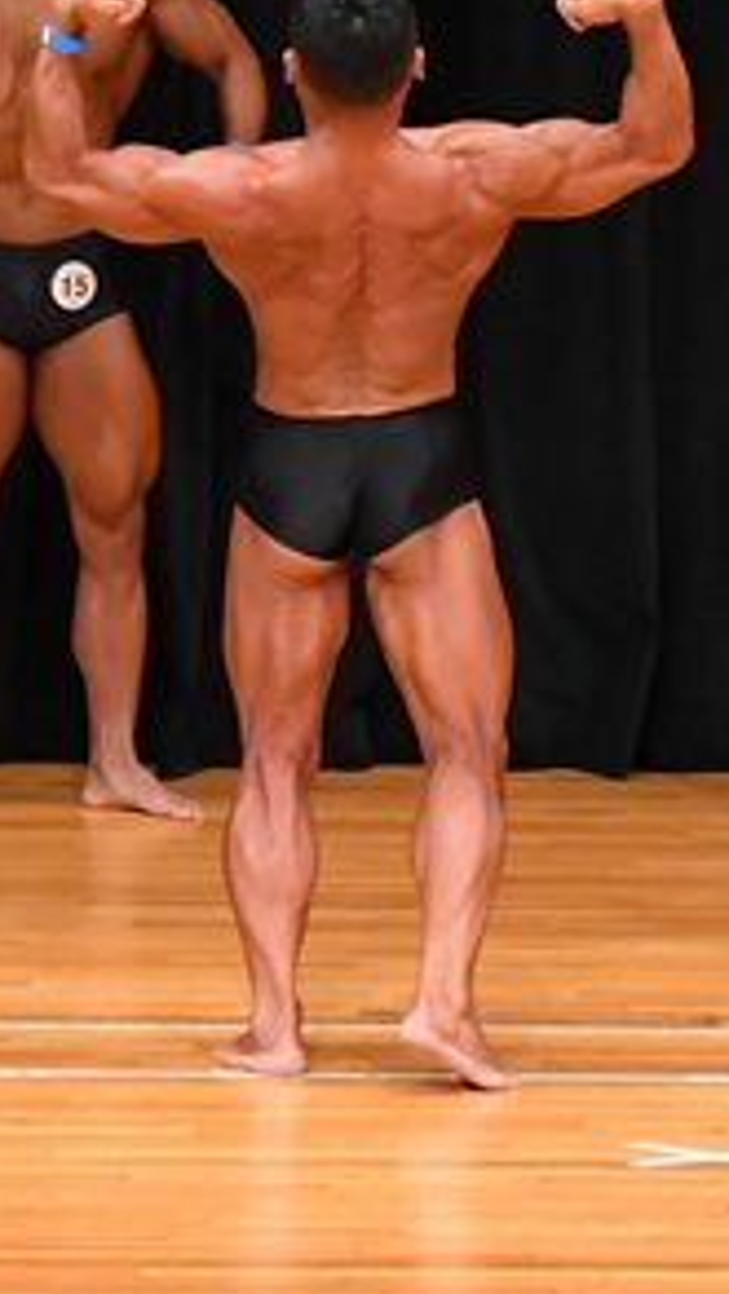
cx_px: 820
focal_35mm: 466
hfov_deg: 2.6
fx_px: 16000
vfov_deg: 4.6
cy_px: 344
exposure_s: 1/400
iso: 4000
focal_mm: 112
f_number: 5.6
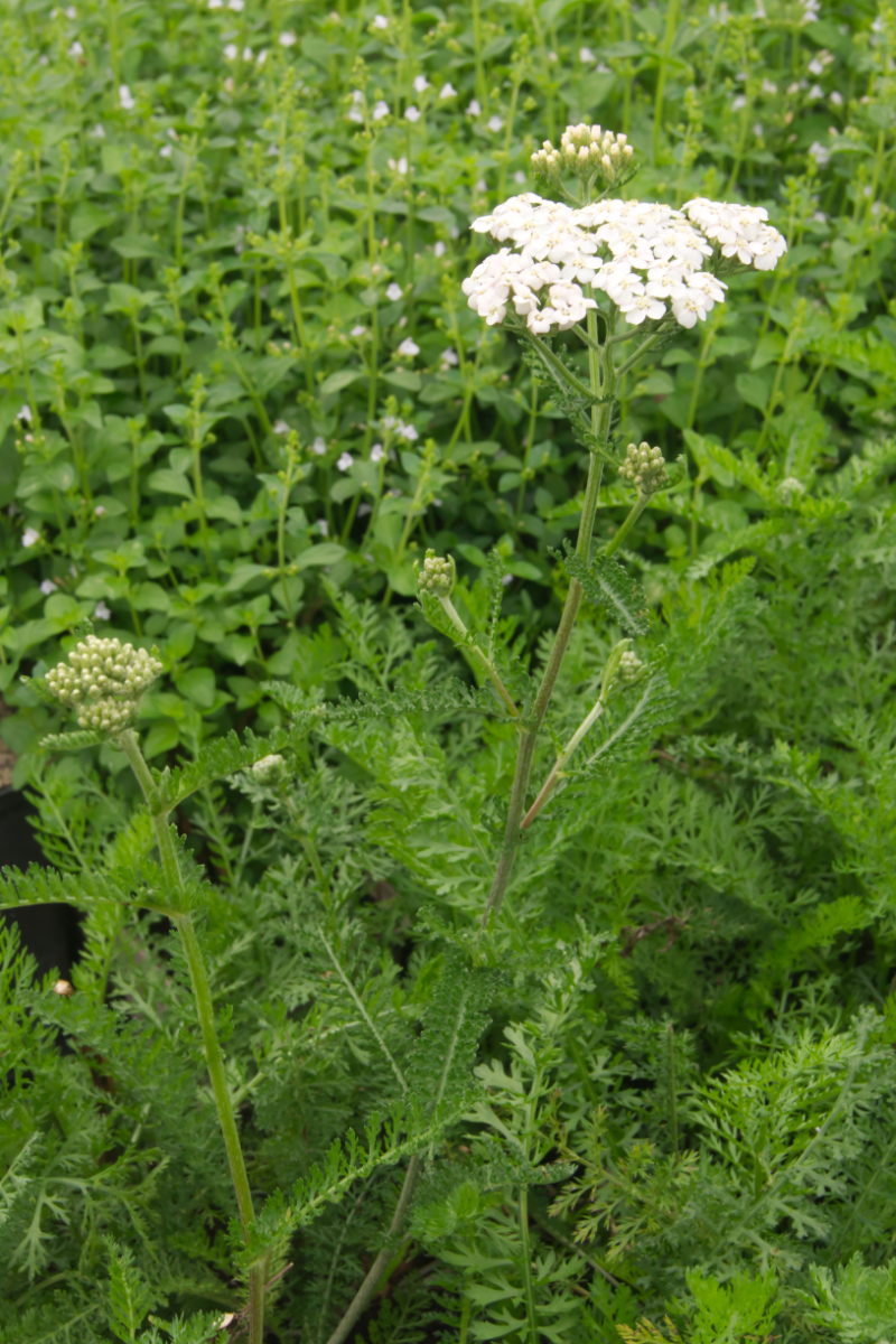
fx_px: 1960
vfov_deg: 37.9
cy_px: 672
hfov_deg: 25.8
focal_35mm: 52
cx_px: 448
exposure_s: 1/60
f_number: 16
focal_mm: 35
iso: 640
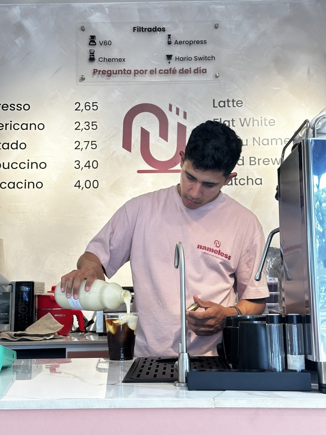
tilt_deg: +8.1
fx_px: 603
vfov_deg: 39.7
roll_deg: -0.6
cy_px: 218
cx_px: 163
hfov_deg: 30.3
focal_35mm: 48
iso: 50
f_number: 1.78
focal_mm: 6.86
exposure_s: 1/60
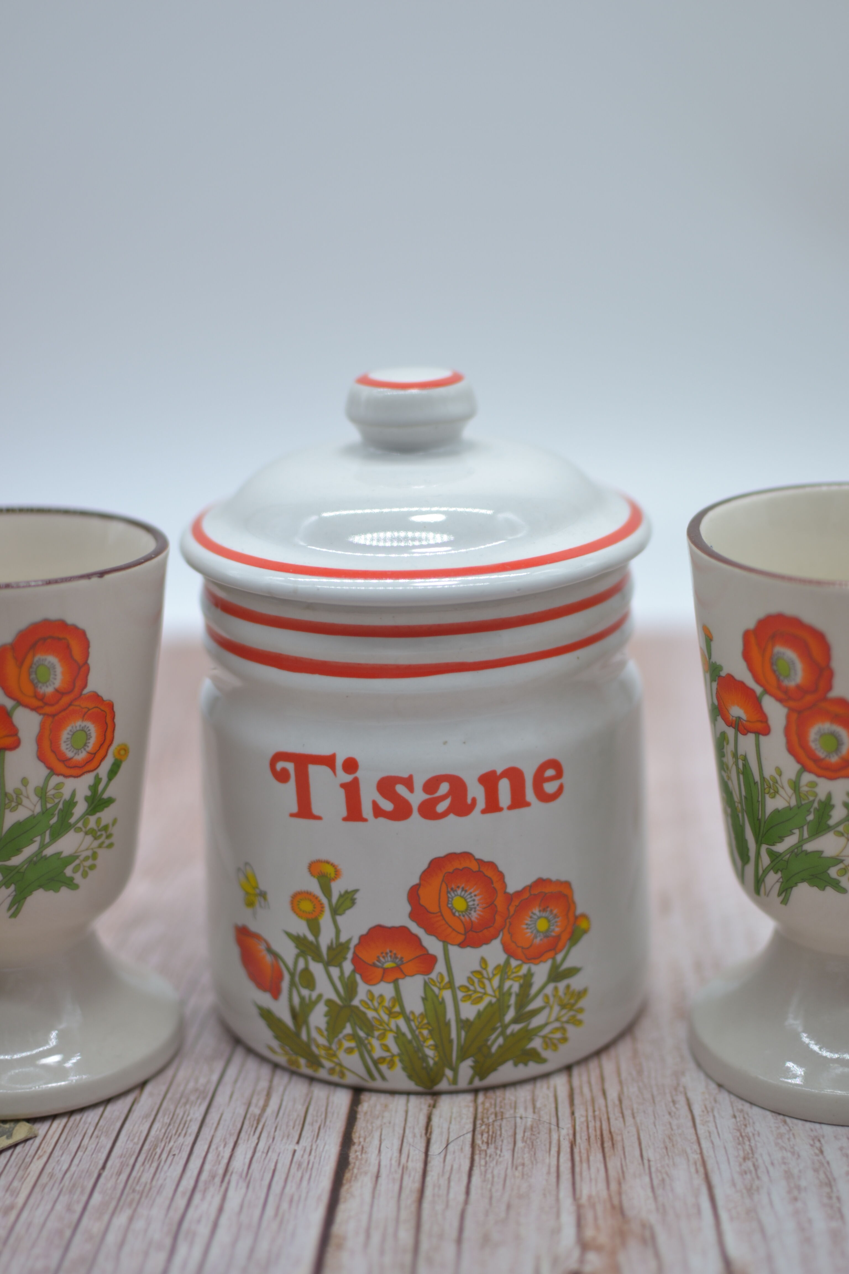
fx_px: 1857
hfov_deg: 25.8
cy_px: 637
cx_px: 424
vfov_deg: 37.9
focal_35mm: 52
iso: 100
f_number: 1.8
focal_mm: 35
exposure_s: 1/500
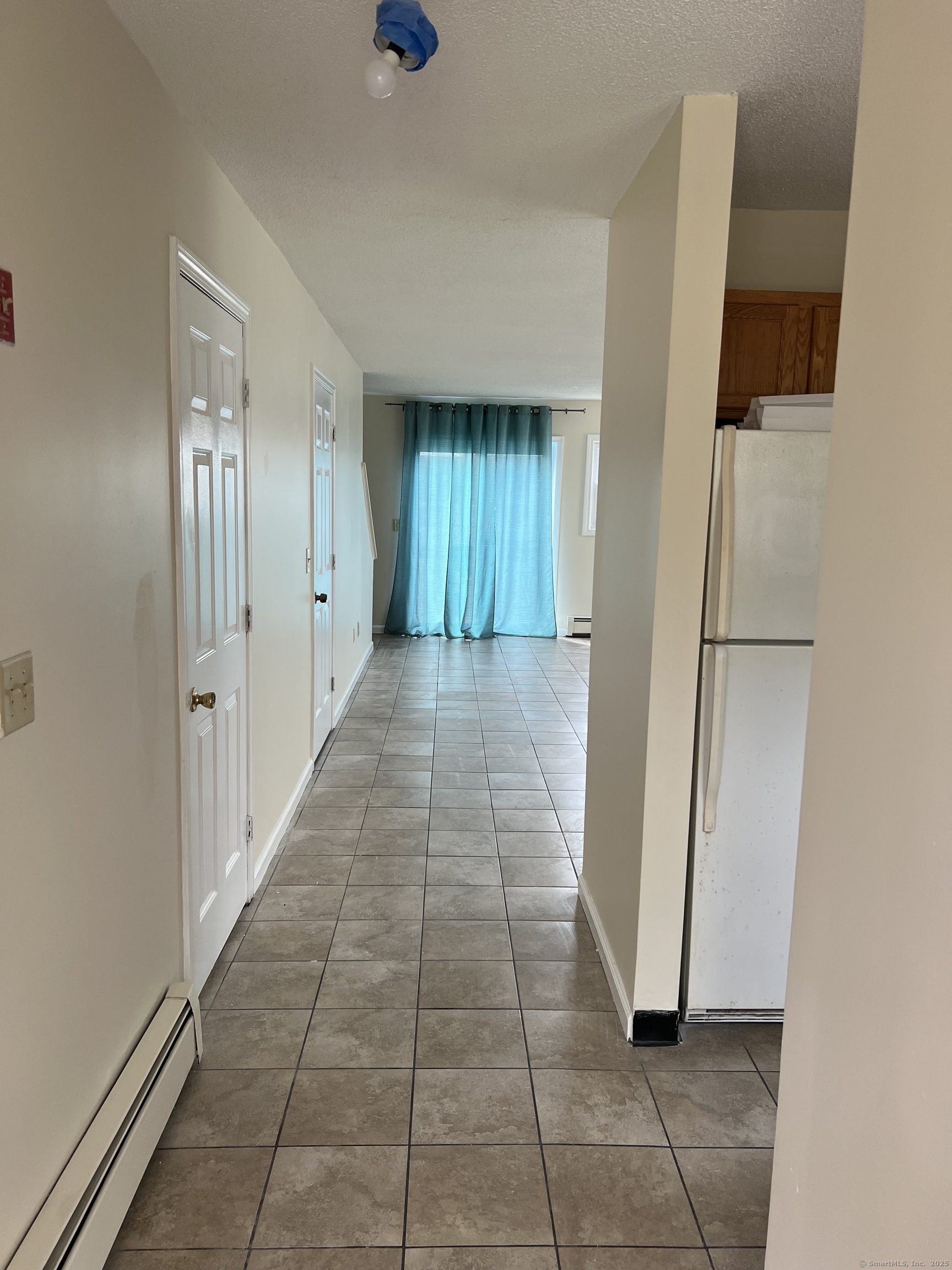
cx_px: 476
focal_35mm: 26
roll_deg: -1.1
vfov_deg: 67.3
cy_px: 635
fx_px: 953
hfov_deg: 53.1
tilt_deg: -5.6
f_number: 1.5
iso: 100
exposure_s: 1/121
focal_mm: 5.7
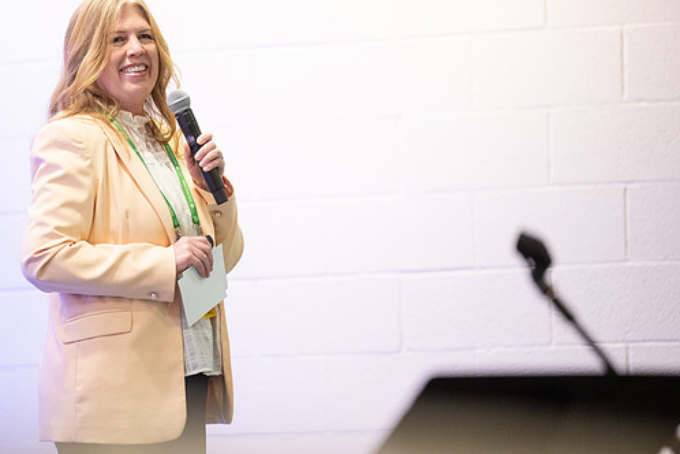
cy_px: 191
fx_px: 4401
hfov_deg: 8.8
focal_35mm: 233
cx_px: 288
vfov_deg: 5.9
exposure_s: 1/400
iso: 2500
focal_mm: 200
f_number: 2.8
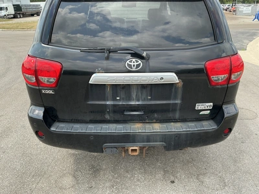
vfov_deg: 49.7
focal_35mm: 28
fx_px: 209
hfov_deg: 63.4
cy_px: 97
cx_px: 130
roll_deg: -0.4
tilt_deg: -20.6
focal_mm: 3
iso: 25
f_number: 1.8
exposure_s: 1/297
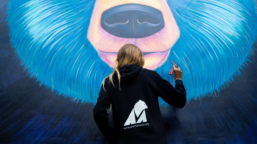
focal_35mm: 31
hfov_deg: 62.6
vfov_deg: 37.7
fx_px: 211
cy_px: 59
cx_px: 128
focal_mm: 29
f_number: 4
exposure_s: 1/160
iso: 160
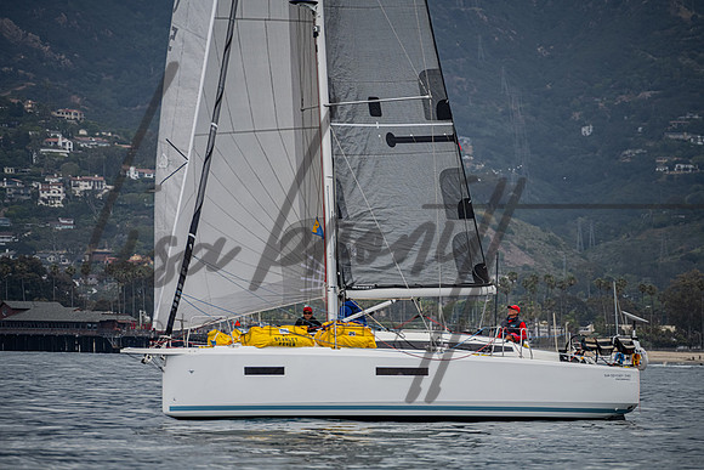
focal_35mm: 400
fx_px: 7824
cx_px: 352
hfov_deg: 5.2
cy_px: 235
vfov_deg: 3.4
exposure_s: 1/2000
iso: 800
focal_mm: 400
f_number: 8
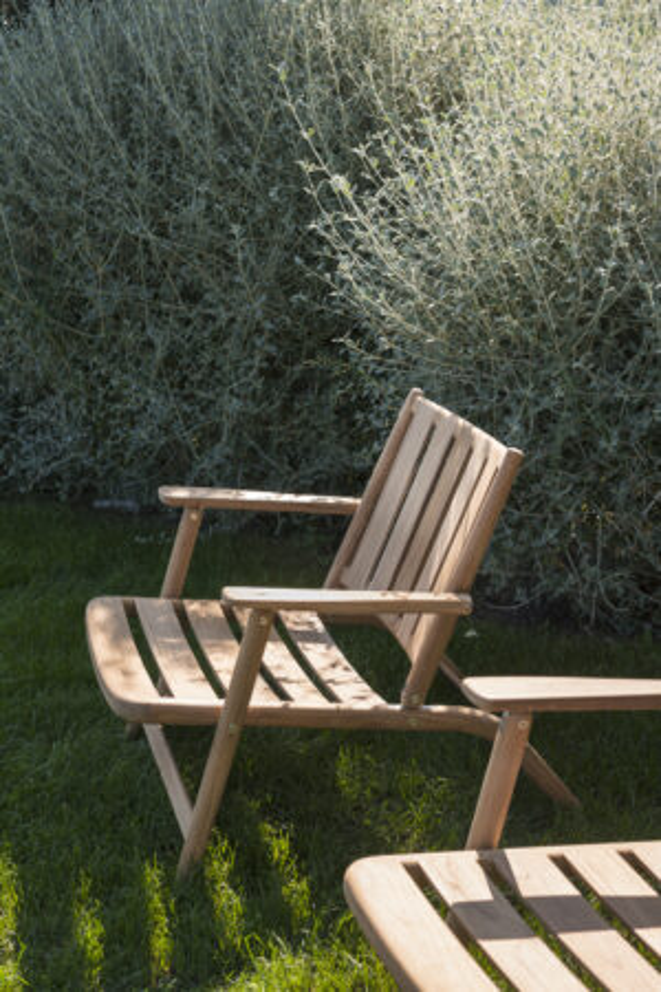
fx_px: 1652
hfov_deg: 22.6
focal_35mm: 60
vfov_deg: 33.4
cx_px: 330
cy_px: 496
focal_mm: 60
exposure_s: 1/200
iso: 100
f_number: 6.3
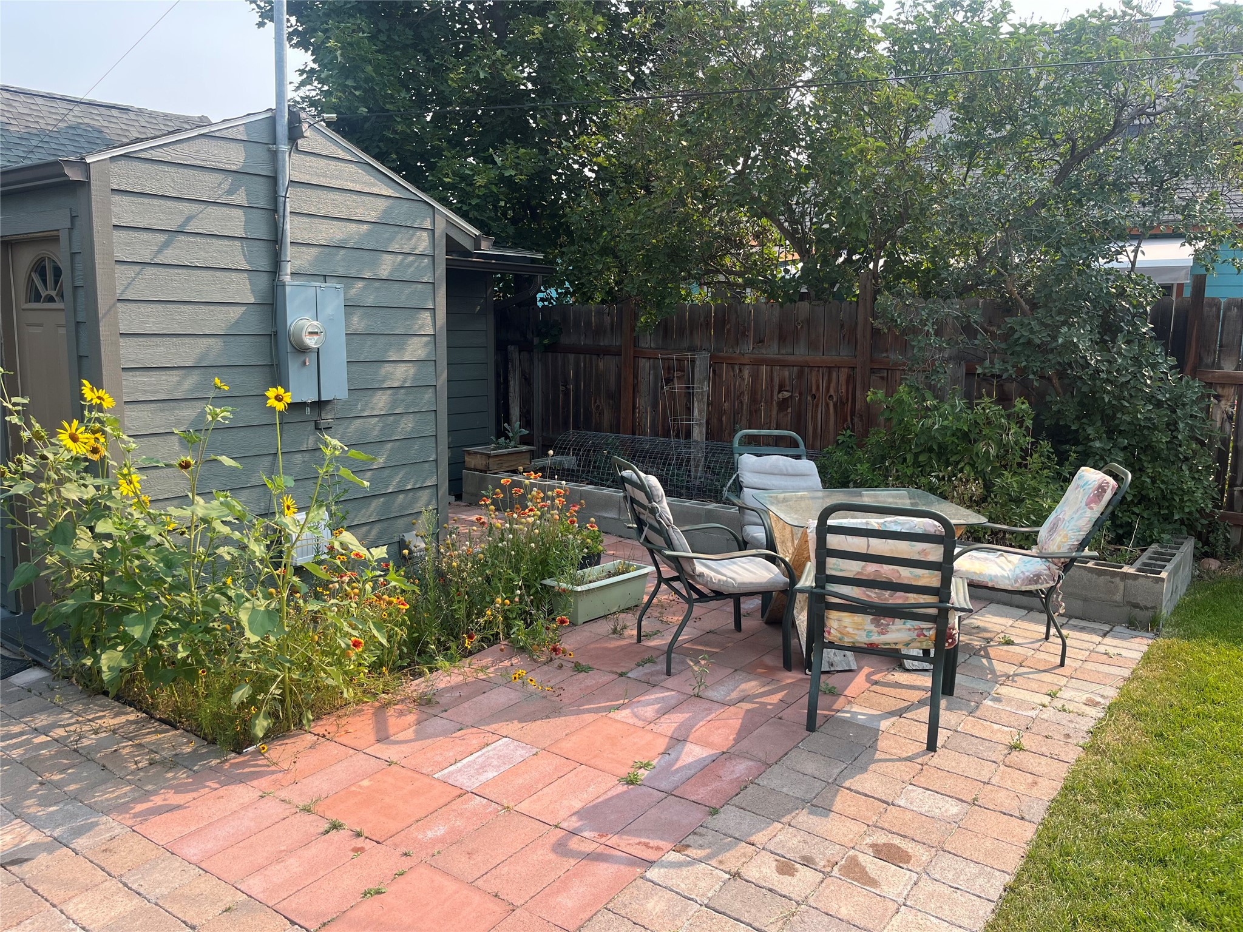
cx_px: 622
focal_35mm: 26
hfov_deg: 67.3
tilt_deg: -9.2
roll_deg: -0.4
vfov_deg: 53.1
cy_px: 466
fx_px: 934
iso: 50
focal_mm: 5.1
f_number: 1.6
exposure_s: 1/1117
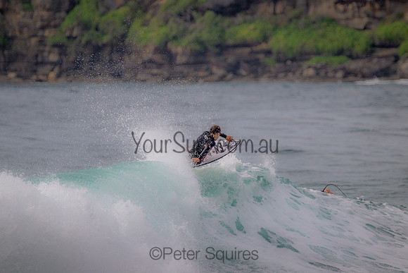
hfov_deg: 2.6
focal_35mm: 800
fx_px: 9068
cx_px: 204
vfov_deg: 1.7
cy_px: 136
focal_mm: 800
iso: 1250
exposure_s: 1/2000
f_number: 11
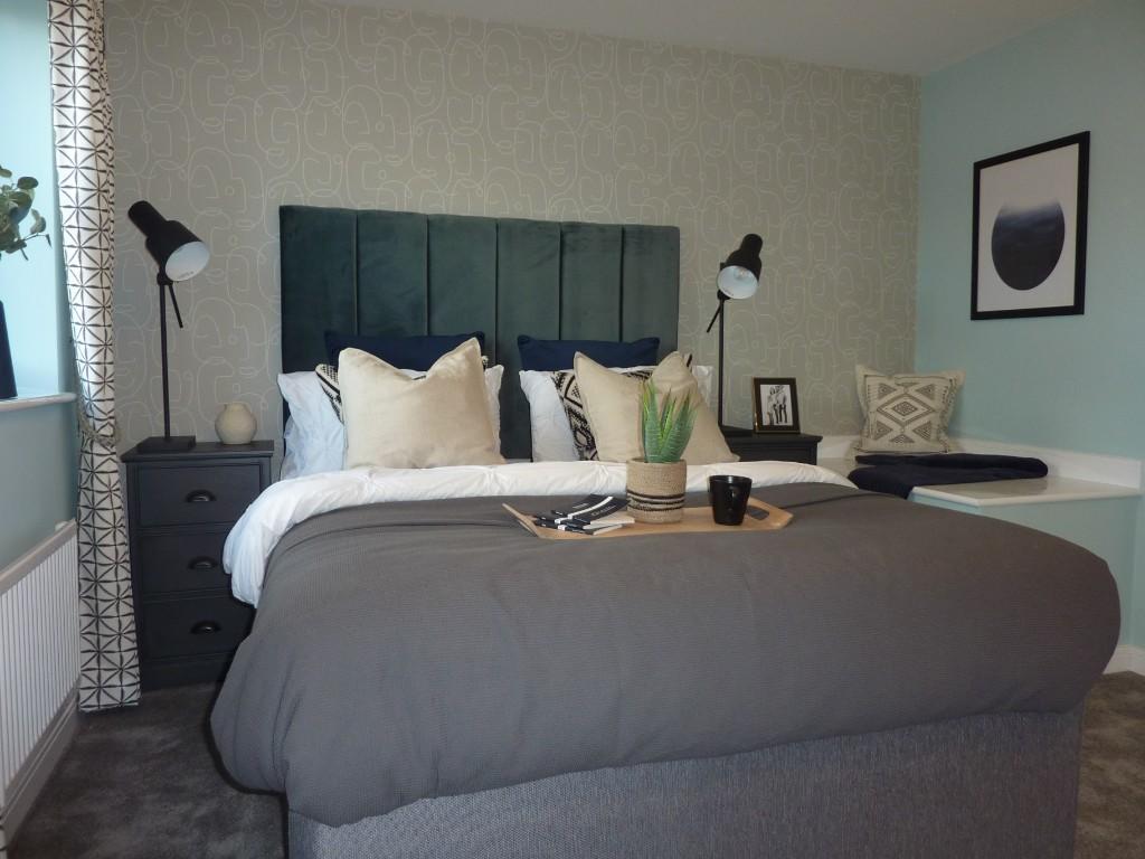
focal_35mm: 25
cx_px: 572
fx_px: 827
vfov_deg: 54.9
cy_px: 430
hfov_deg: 69.4
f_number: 3.3
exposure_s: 1/30
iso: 125
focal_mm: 4.1
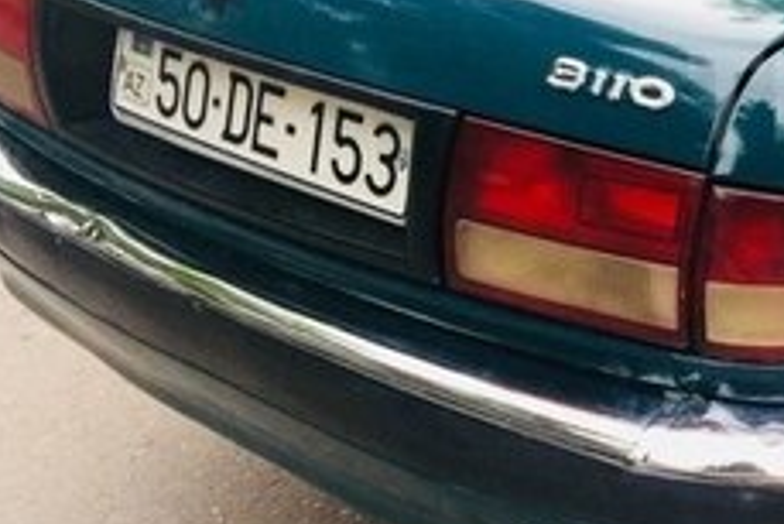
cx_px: 1037
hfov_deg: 21.1
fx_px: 1896
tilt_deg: -22.3
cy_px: 101
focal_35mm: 87
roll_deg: -2.0
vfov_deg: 15.6
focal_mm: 4.15
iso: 64
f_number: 2.2
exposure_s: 1/100
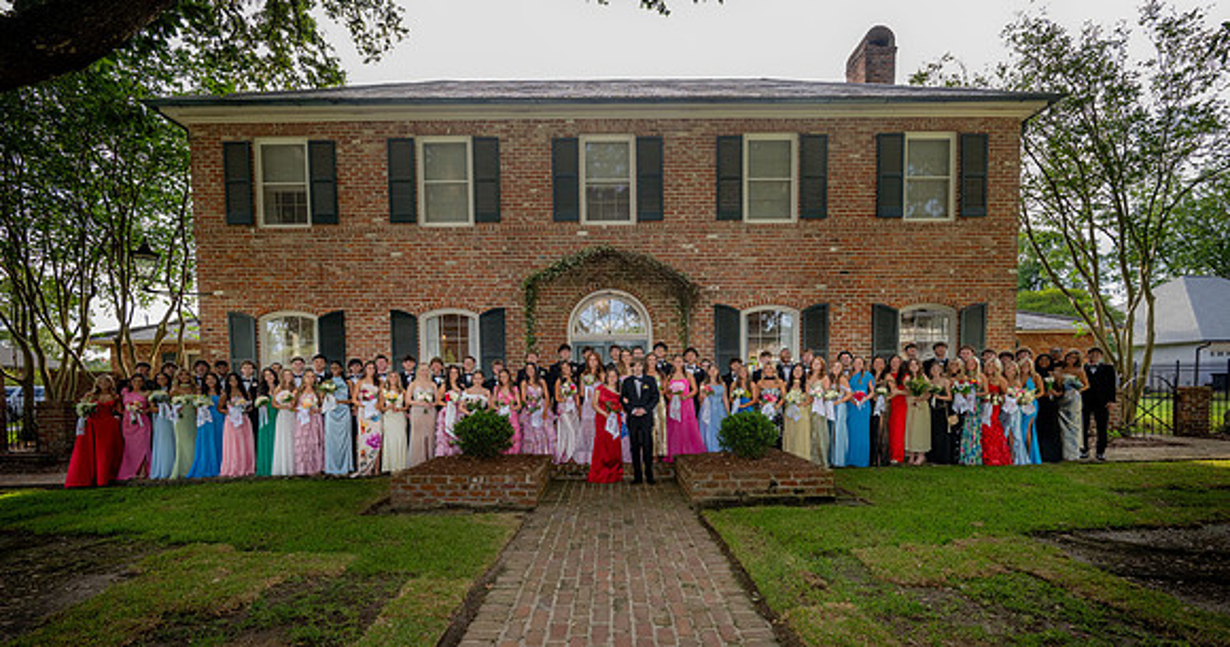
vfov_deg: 64.3
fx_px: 504
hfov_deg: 101.3
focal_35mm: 16
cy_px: 410
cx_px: 615
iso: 800
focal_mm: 14
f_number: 8
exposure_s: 1/160
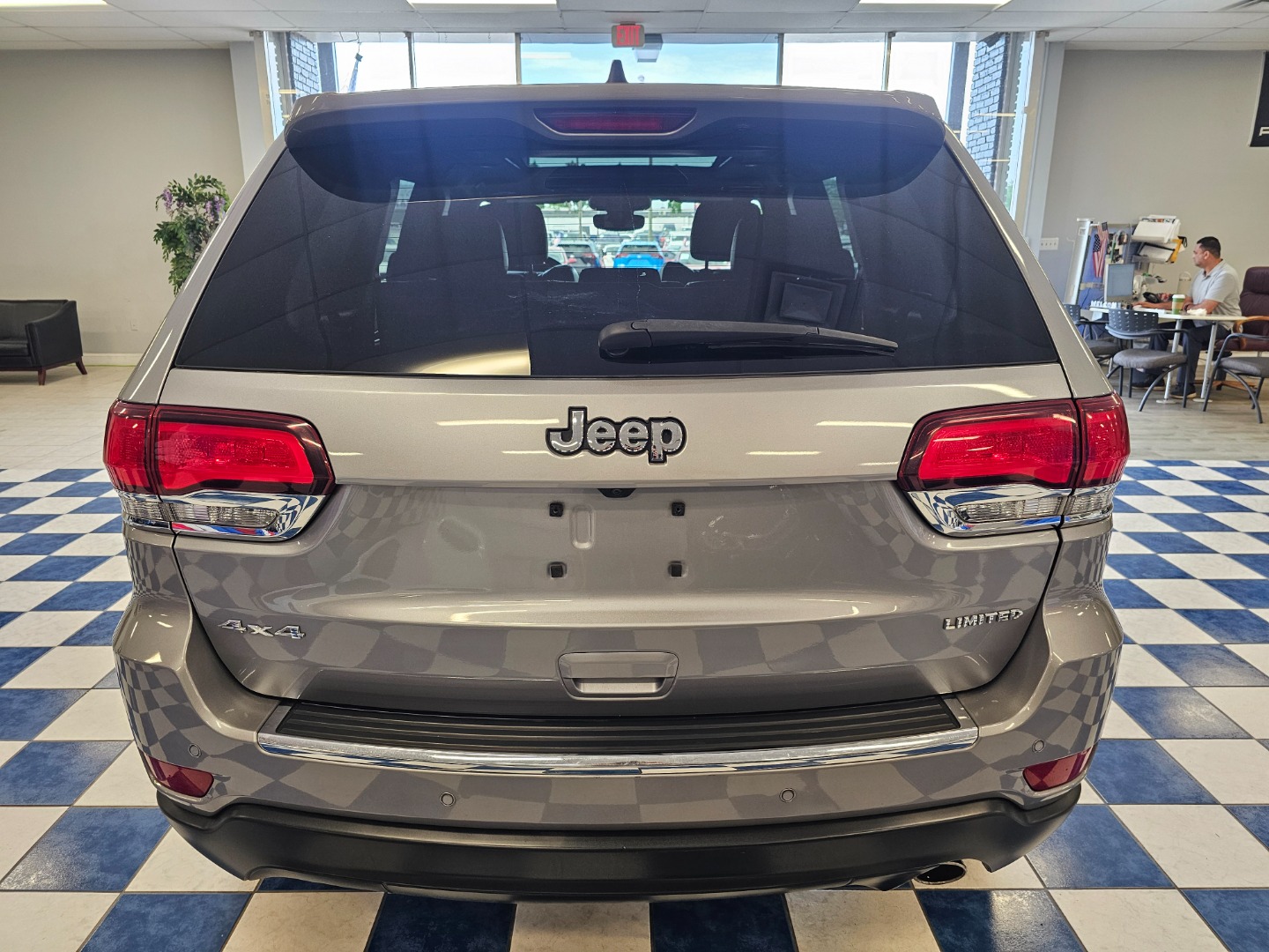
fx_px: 843
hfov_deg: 73.9
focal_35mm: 23
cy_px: 476
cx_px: 634
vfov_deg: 58.9
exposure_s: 1/120
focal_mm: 6.3
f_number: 1.7
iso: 160
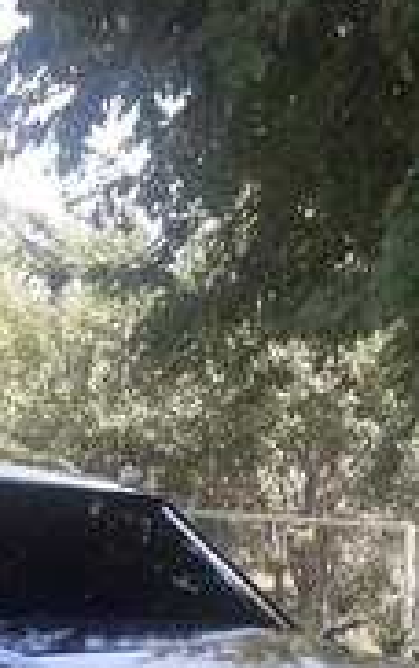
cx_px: -55
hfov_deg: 15.7
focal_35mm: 81
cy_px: 712
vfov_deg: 24.1
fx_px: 1478
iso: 40
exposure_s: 1/349
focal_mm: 3.7
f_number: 1.9
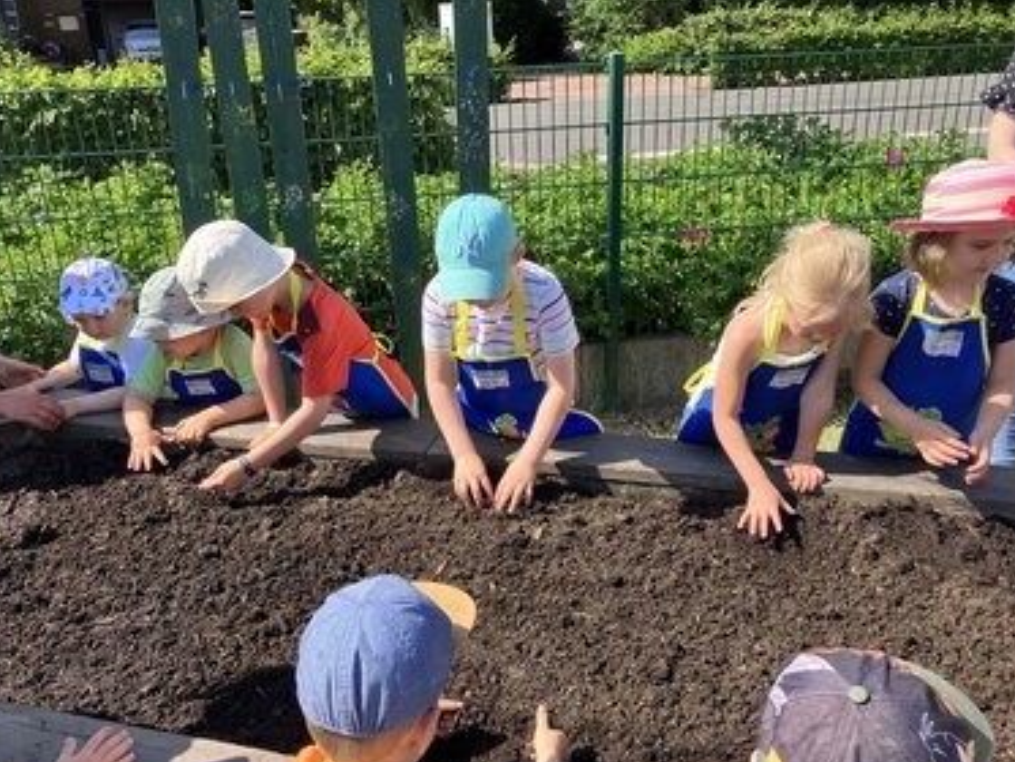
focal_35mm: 30
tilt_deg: -21.0
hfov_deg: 59.9
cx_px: 514
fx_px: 880
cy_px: 384
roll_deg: +2.8
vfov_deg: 46.8
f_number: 1.8
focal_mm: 3.99
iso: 32
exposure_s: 1/1033
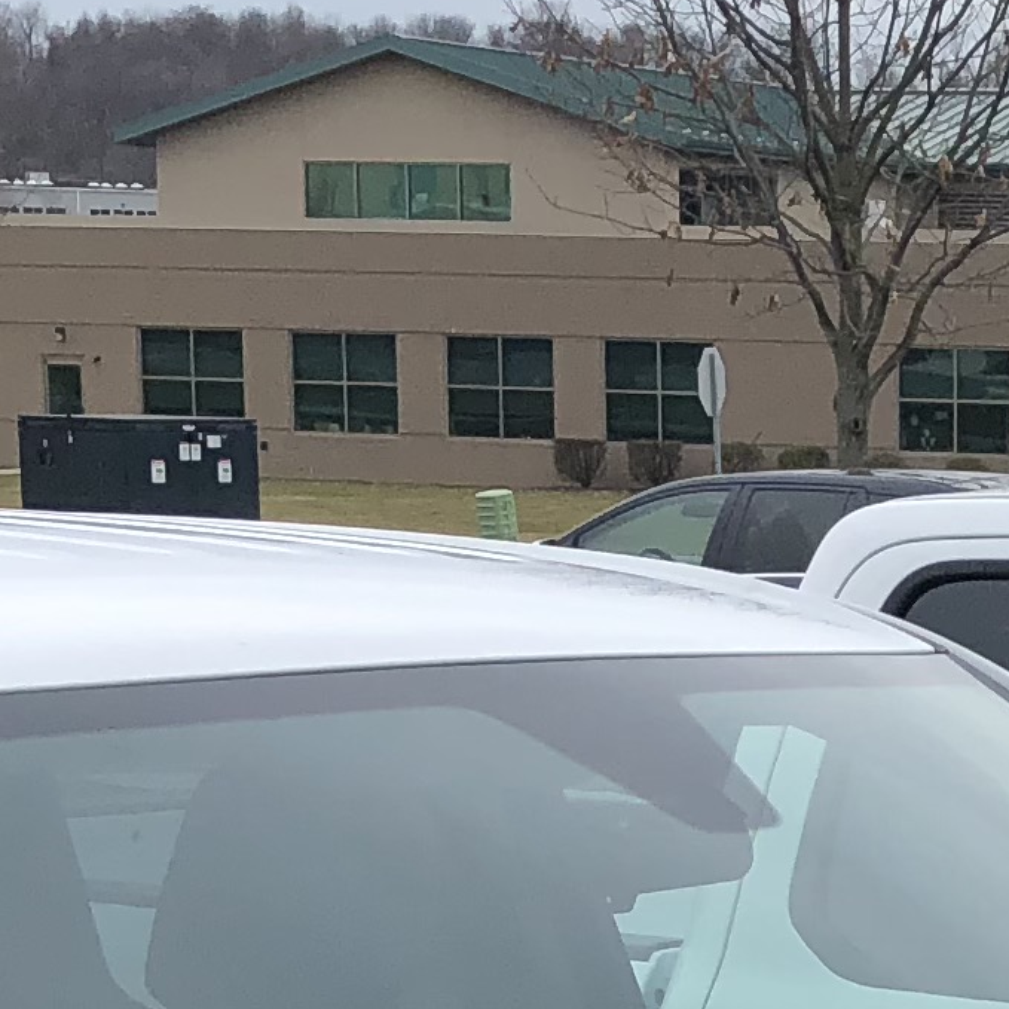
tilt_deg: -15.0
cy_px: 1630
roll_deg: -1.8
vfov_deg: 11.3
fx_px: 4848
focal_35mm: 147
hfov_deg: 11.6
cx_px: 1260
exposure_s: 1/813
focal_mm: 3.99
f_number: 1.8
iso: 20
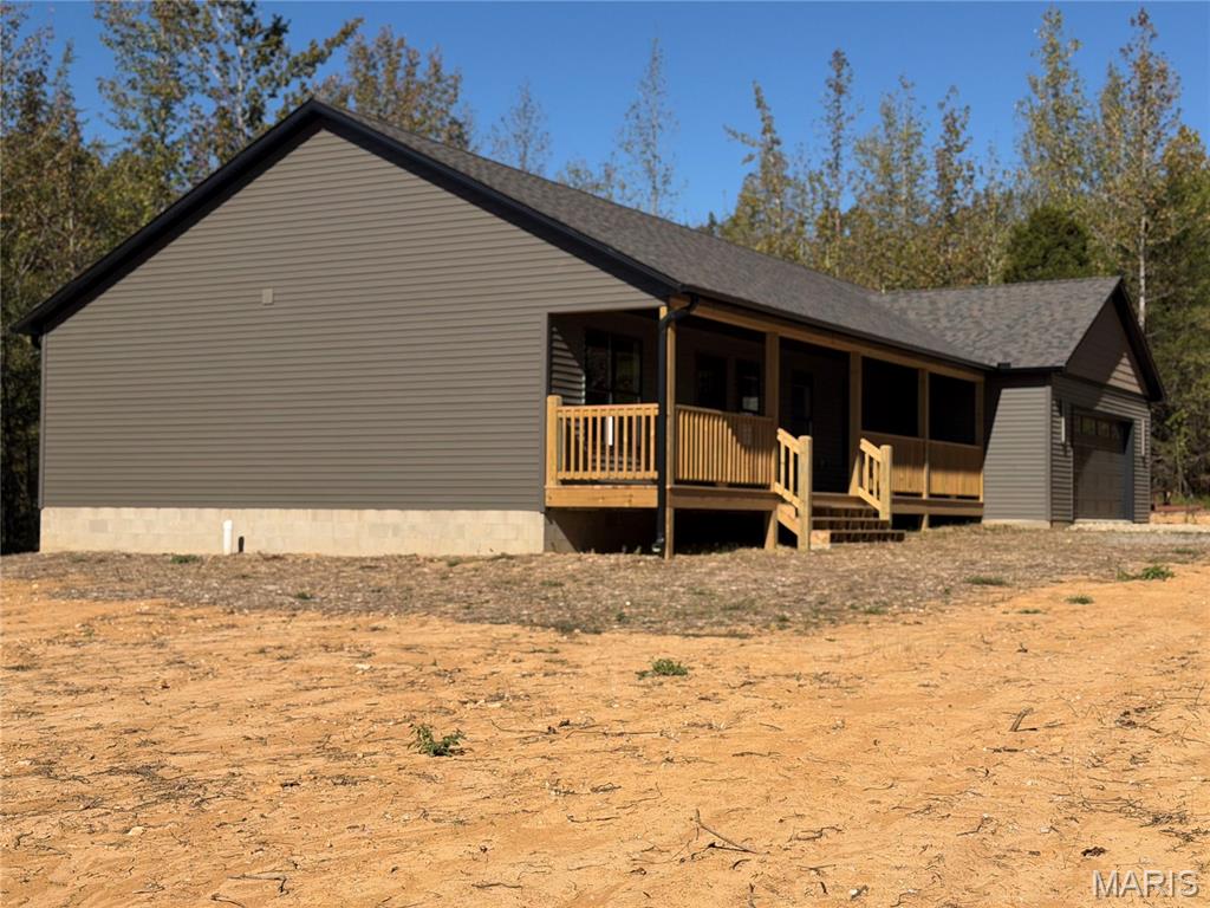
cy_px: 454
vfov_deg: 30.3
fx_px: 1678
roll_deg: +1.3
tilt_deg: +3.4
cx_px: 605
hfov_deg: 39.7
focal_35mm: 48
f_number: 1.78
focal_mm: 6.76
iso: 80
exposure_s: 1/11364
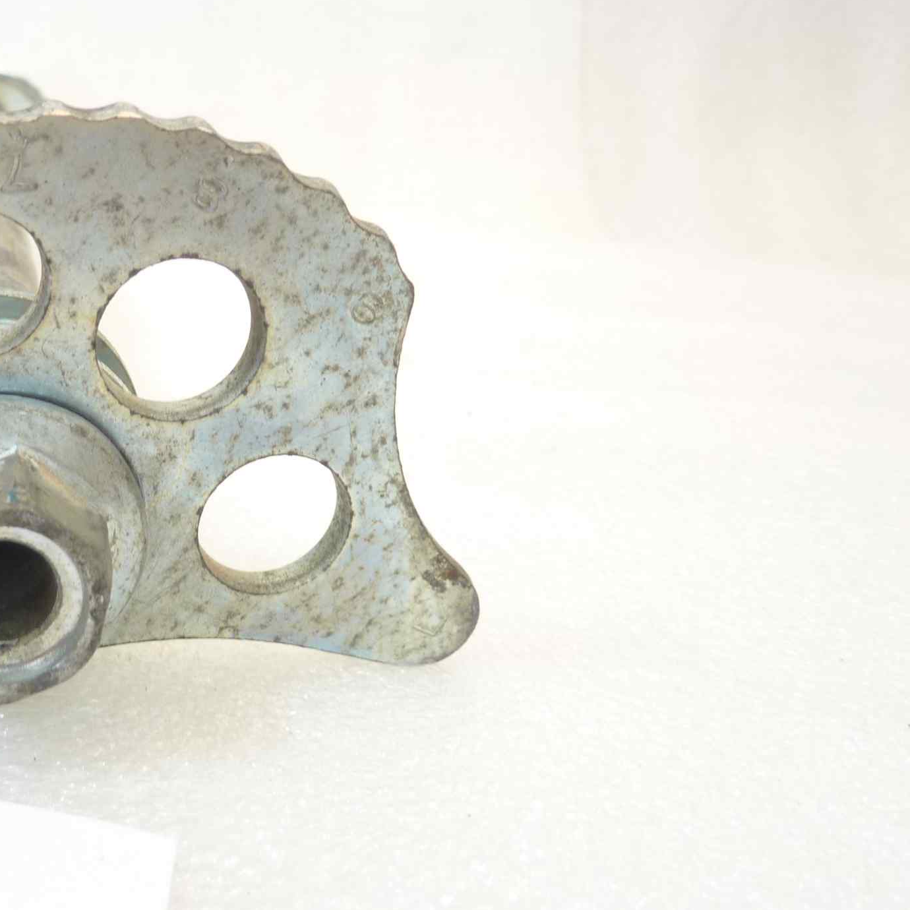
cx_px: 140
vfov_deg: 40.9
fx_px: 1219
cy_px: 433
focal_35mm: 41
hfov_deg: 38.8
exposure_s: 1/20
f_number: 3.3
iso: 80
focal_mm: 4.1
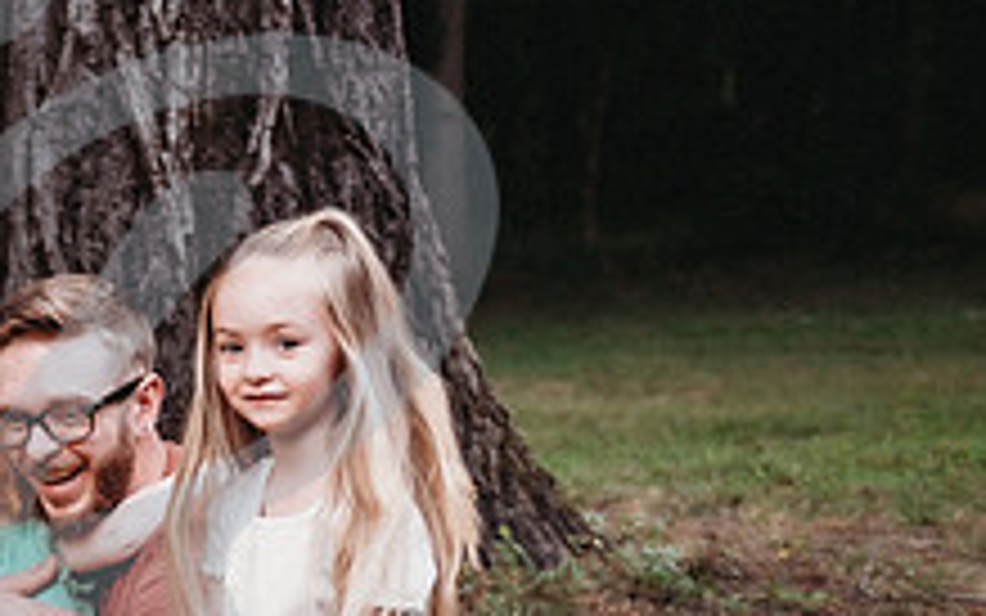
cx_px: -216
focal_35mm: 119
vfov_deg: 10.9
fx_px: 3199
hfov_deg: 16.7
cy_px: 591
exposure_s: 1/250
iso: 500
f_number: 2.8
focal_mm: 44
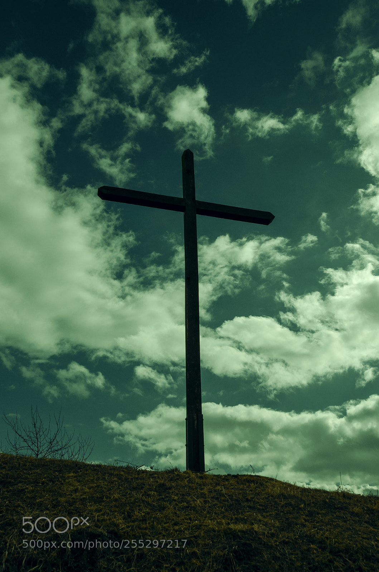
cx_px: 190
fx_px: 476
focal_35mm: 30
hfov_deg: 43.4
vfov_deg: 62.0
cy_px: 286
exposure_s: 1/4000
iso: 400
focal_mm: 20
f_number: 8
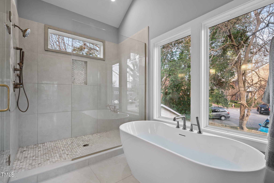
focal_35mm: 16
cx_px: 137
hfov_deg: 96.7
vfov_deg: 73.7
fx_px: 122
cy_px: 92
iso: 400
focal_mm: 16
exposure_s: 1/6
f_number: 8
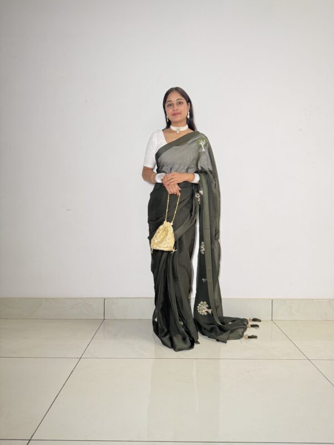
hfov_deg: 56.8
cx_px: 167
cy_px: 222
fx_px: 309
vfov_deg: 71.6
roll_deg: +0.3
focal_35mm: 24
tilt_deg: -2.3
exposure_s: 1/50
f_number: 1.78
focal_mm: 6.76
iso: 250
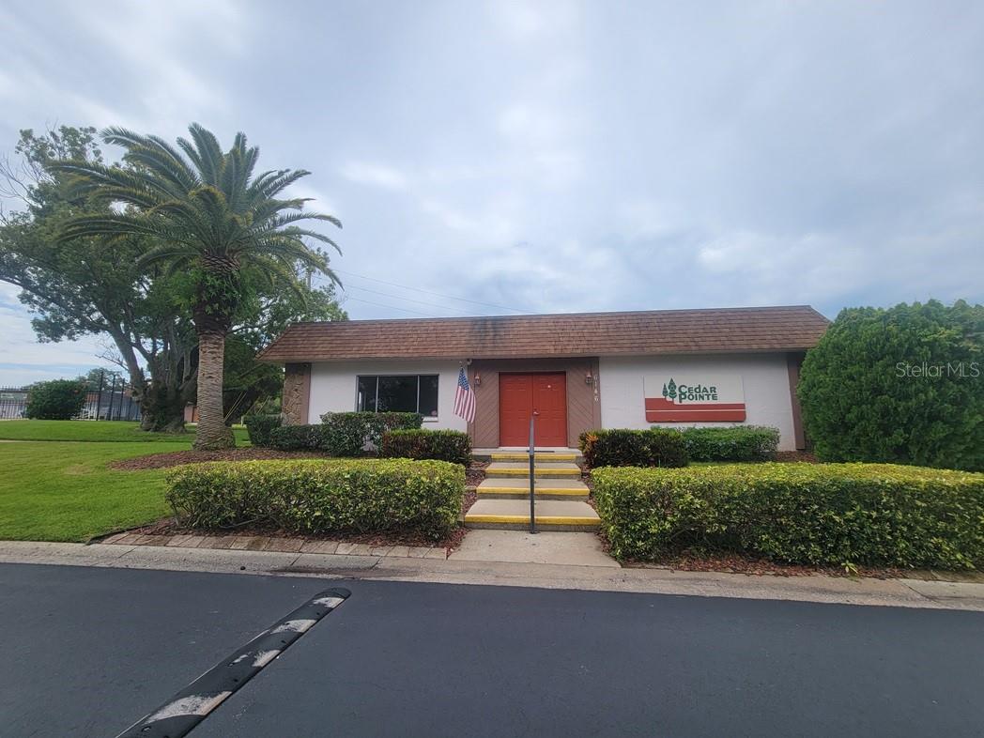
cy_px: 369
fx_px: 370
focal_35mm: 13
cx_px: 492
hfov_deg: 106.2
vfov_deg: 89.9
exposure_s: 1/1189
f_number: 2.2
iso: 50
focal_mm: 2.2
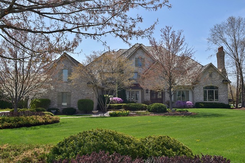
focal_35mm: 33
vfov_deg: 40.0
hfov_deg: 57.2
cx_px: 122
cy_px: 82
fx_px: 225
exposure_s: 1/200
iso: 100
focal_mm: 22
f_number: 10
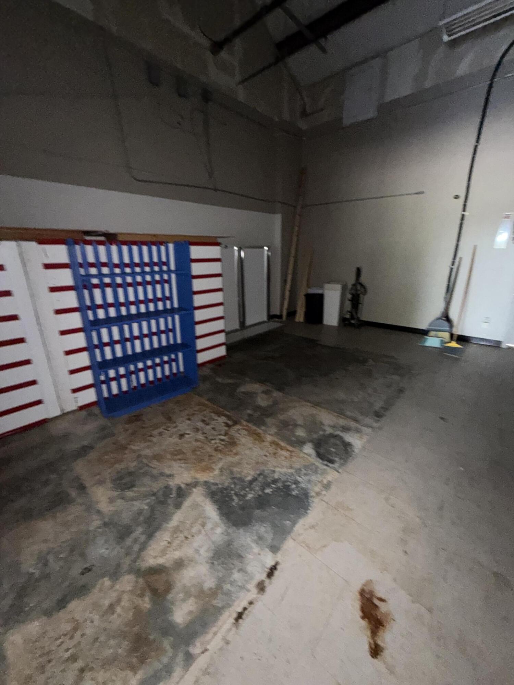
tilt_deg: -14.7
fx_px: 277
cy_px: 342
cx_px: 257
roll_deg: -0.3
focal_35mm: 14
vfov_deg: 102.1
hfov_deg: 85.7
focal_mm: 2.22
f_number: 2.2
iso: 400
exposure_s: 1/30
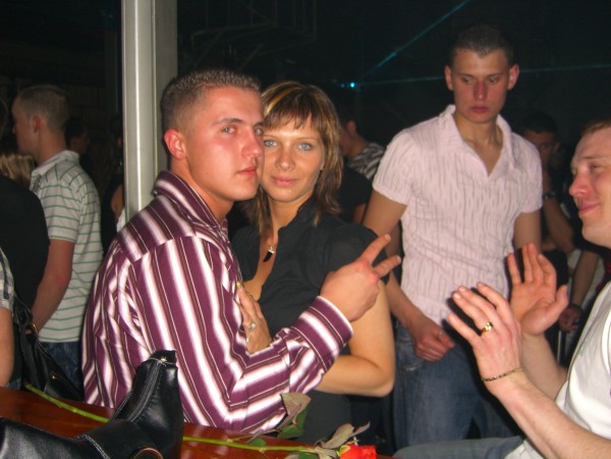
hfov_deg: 49.0
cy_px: 230
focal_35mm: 38
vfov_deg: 37.7
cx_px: 306
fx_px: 671
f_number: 2.8
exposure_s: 1/60
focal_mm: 7.9
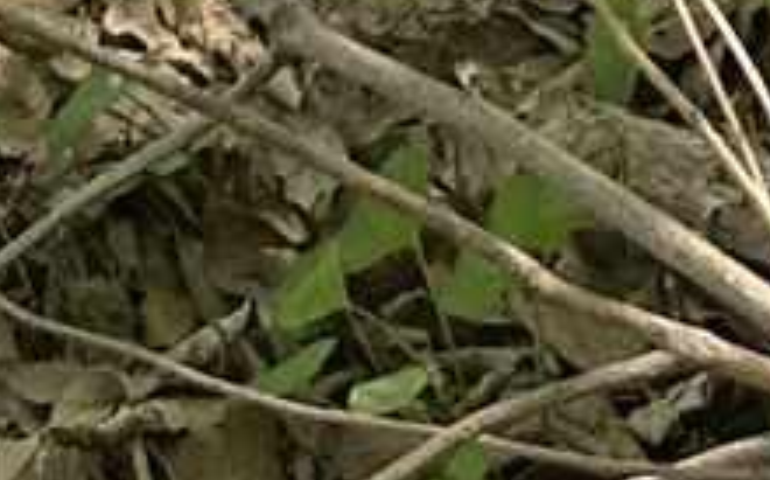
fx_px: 5597
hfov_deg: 7.7
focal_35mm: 267
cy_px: -2347
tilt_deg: -1.6
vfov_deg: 4.0
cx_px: -413
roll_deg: +0.5
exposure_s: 1/462
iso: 80
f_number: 1.78
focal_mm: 6.86
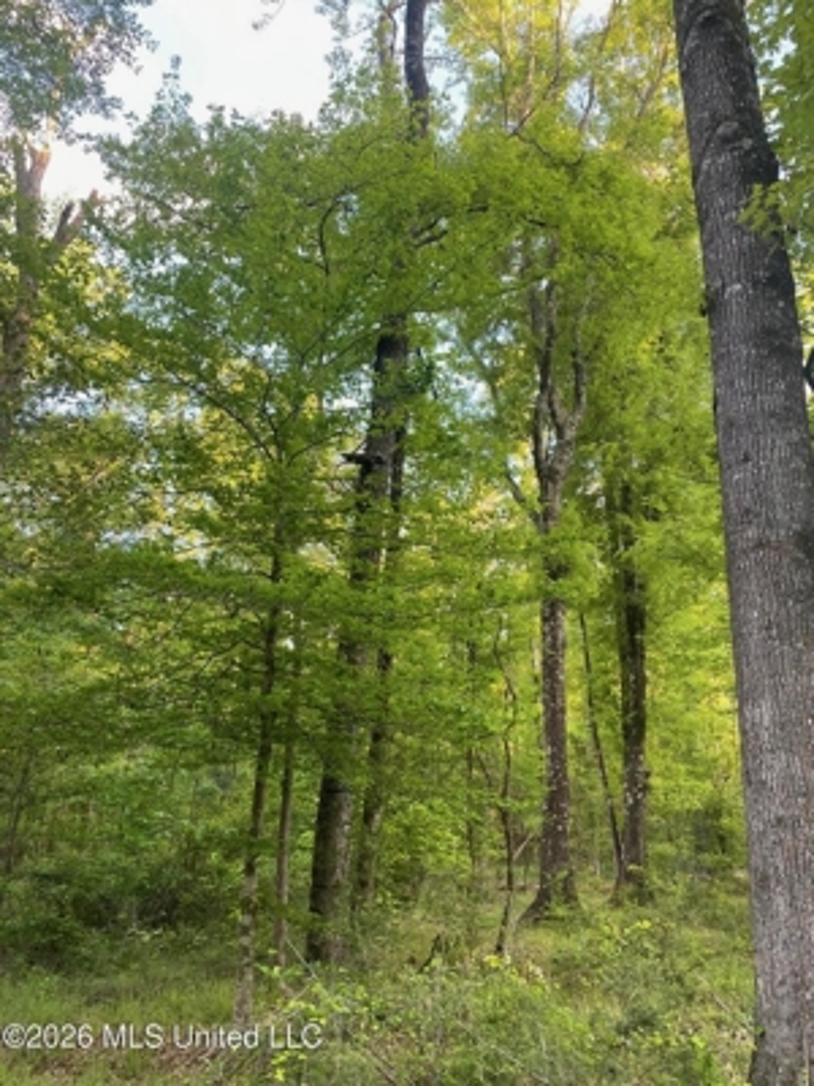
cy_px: 543
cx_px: 407
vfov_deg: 67.3
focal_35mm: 26
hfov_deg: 53.1
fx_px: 815
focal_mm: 4.25
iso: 100
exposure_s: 1/122
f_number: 1.8
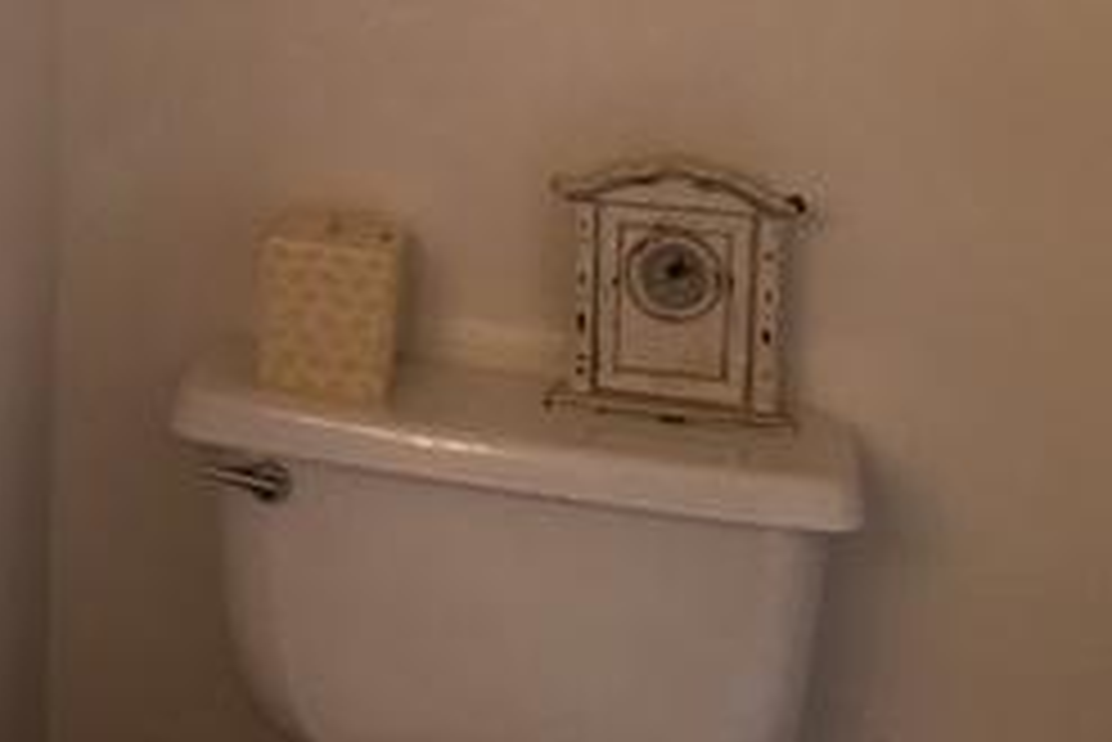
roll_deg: -1.2
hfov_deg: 23.9
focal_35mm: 78
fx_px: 2411
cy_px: -117
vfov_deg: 16.9
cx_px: -180
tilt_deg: -8.2
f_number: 2.2
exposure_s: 1/33
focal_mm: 4.15
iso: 25
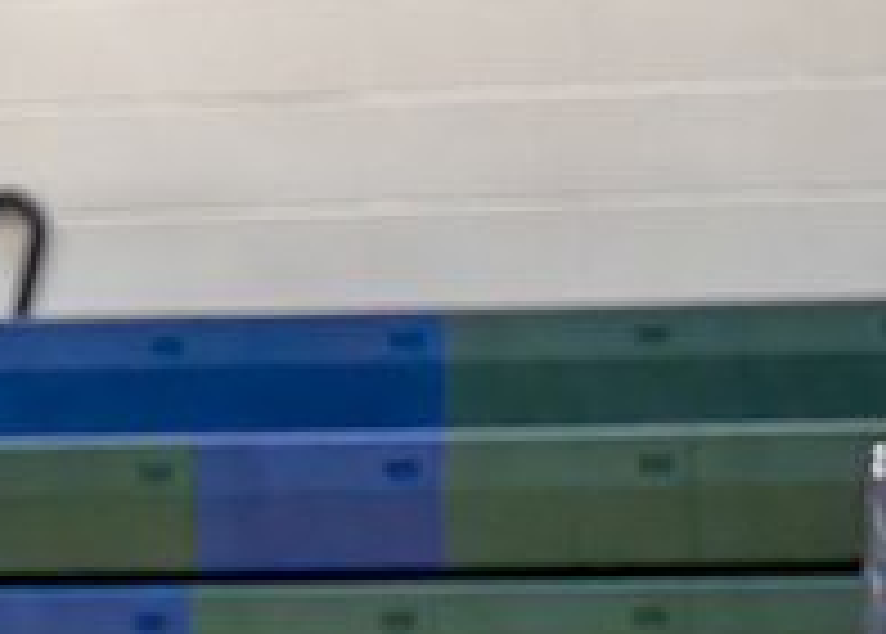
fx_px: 12540
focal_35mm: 498
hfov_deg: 4.0
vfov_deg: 2.9
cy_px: 705
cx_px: -386
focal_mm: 140
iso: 6400
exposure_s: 1/1000
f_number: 2.8
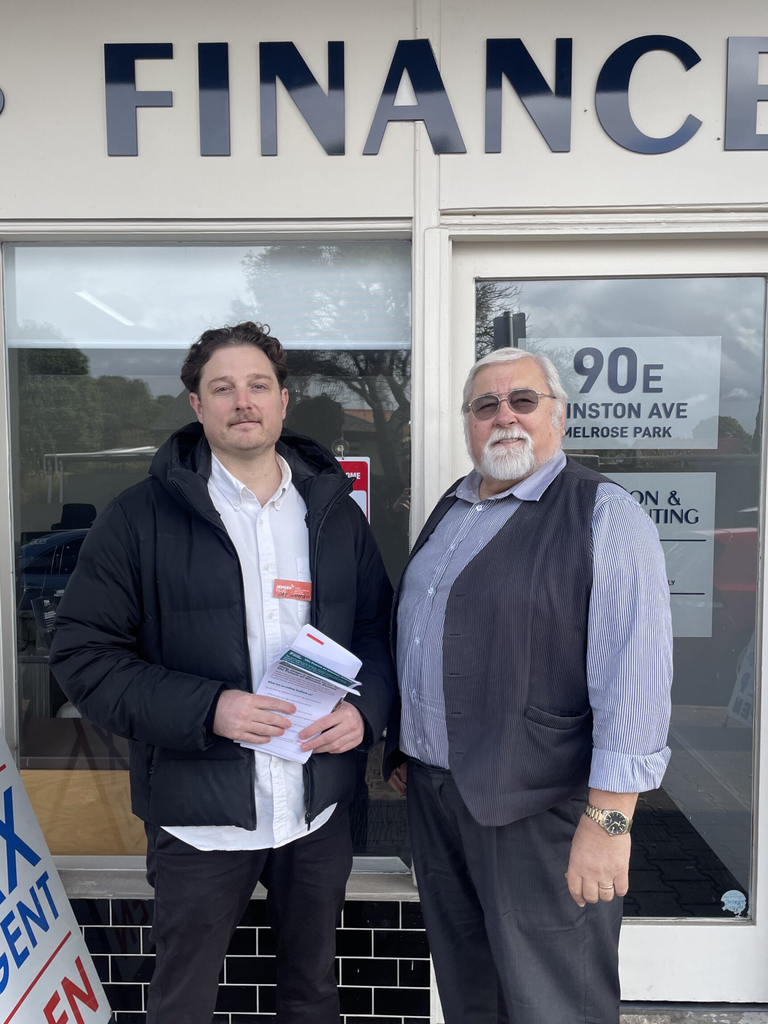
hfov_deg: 48.2
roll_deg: +0.3
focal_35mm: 29
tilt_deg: -4.1
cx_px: 382
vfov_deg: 61.6
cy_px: 539
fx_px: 858
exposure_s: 1/716
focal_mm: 4.2
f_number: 1.6
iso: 32
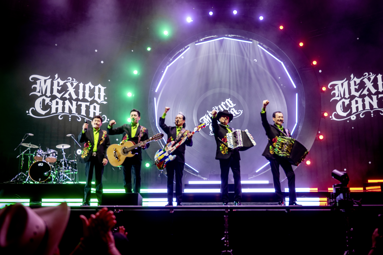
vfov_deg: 38.8
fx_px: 362
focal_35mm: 34
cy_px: 128
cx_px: 192
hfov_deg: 55.8
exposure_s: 1/250
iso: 1600
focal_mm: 34
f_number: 2.8
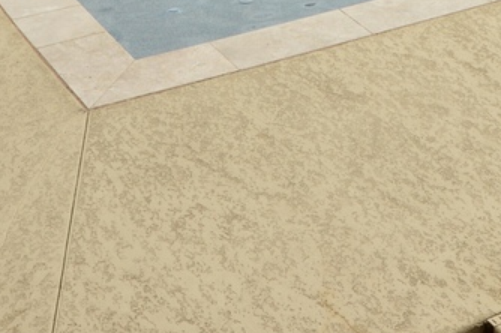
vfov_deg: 11.4
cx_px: 522
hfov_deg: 19.4
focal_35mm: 102
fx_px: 1418
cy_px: -424
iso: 100
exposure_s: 1/200
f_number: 10
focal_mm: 14
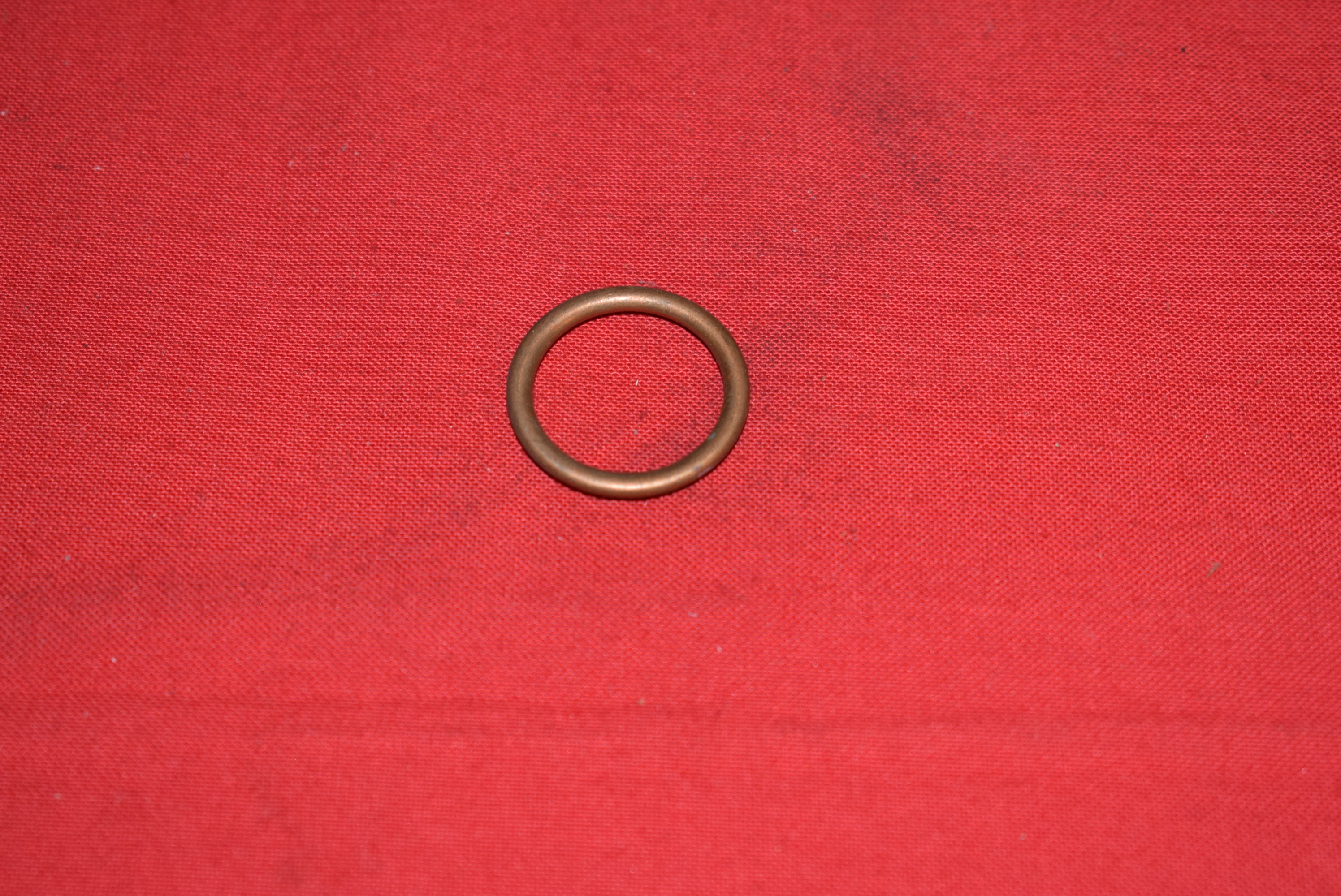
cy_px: 448
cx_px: 670
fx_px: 3075
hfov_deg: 24.6
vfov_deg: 16.6
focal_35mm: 82
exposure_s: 1/125
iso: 640
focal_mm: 55
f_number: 5.6
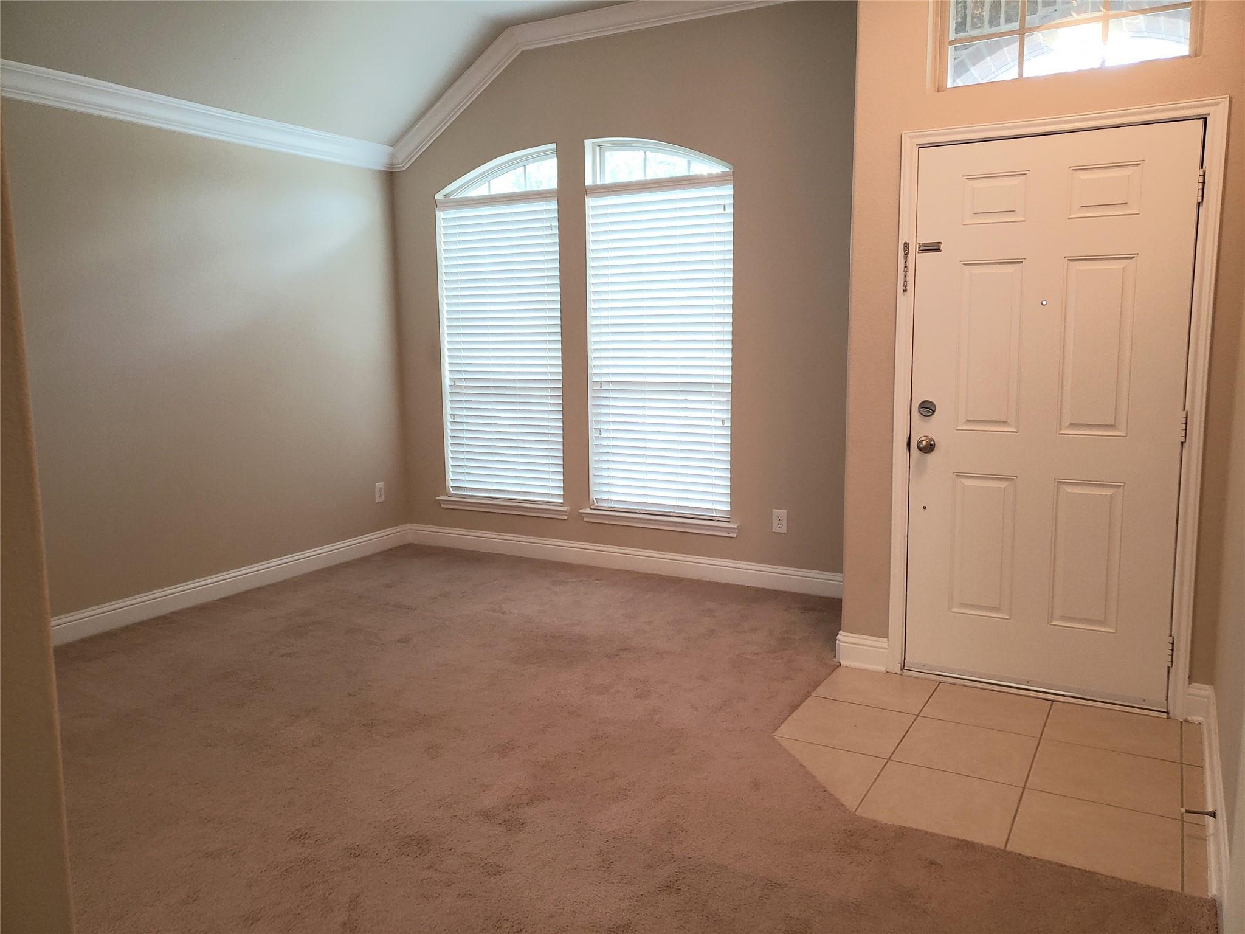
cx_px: 622
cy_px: 467
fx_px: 935
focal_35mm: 26
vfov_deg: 53.1
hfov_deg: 67.3
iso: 160
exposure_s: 1/60
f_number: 1.5
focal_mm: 4.3
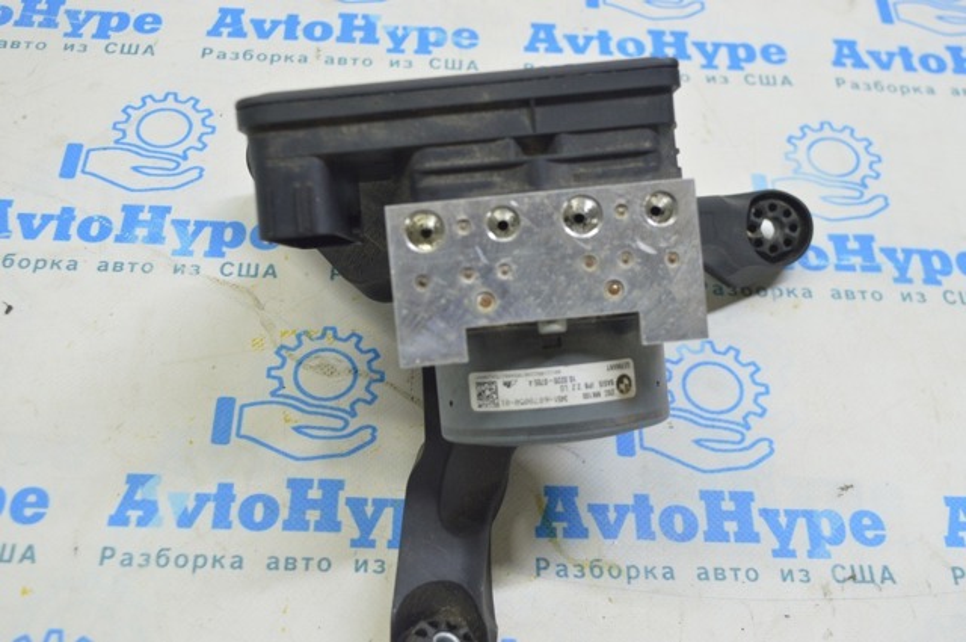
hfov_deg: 43.7
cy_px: 321
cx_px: 483
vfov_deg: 29.8
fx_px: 1206
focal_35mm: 45
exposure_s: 1/20
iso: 400
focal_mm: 30
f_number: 5.6
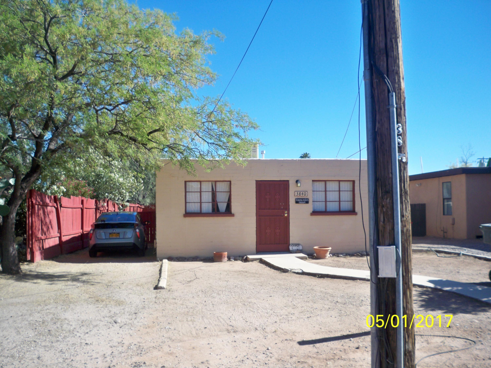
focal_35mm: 35
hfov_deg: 52.6
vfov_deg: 40.7
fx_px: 496
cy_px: 184
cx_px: 246
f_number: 3.1
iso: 64
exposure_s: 1/640
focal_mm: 6.3
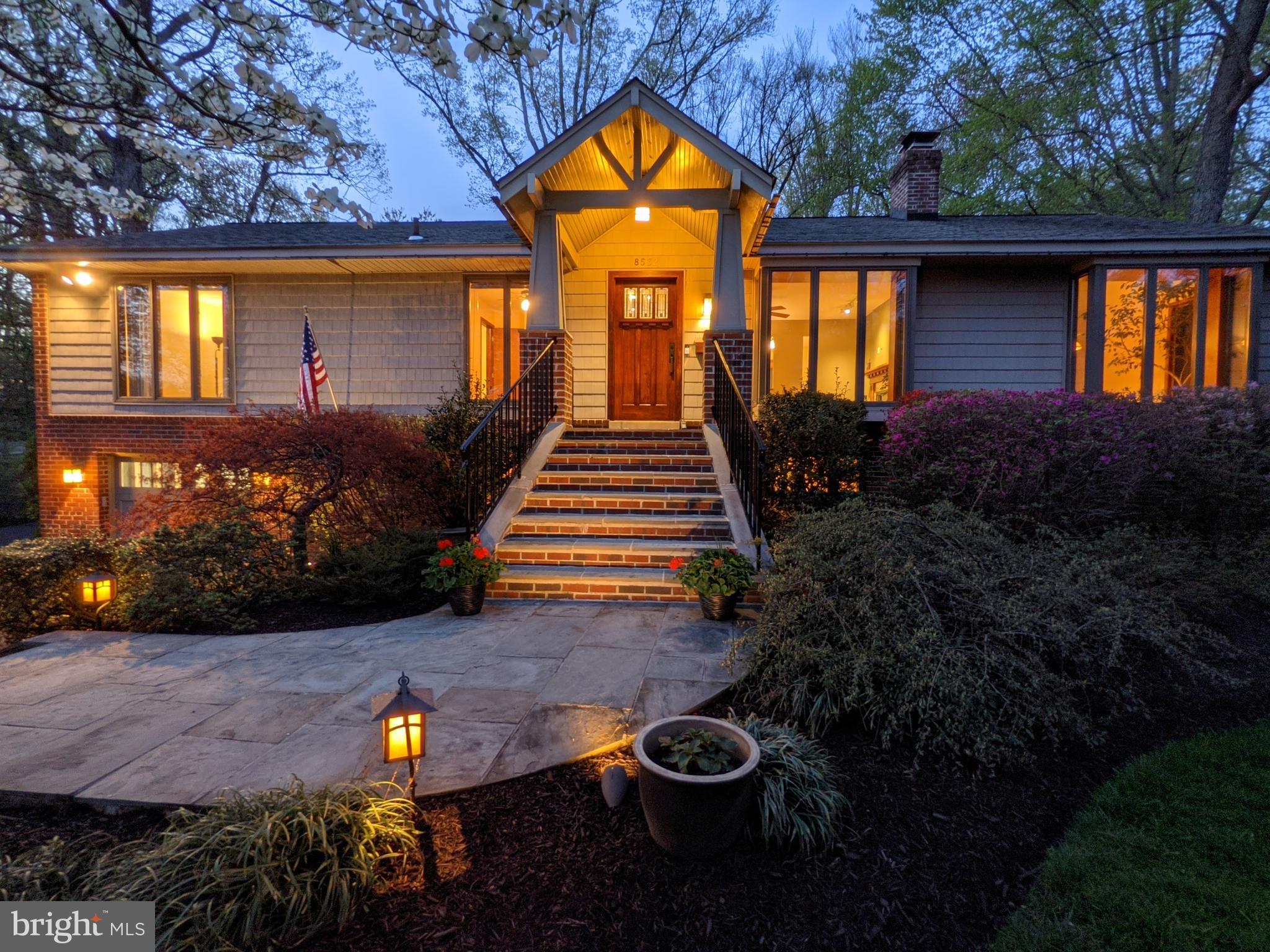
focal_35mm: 16
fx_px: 587
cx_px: 635
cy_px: 476
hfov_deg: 94.5
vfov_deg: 78.1
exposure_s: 1/4.29
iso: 39
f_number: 2.2
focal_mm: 2.22
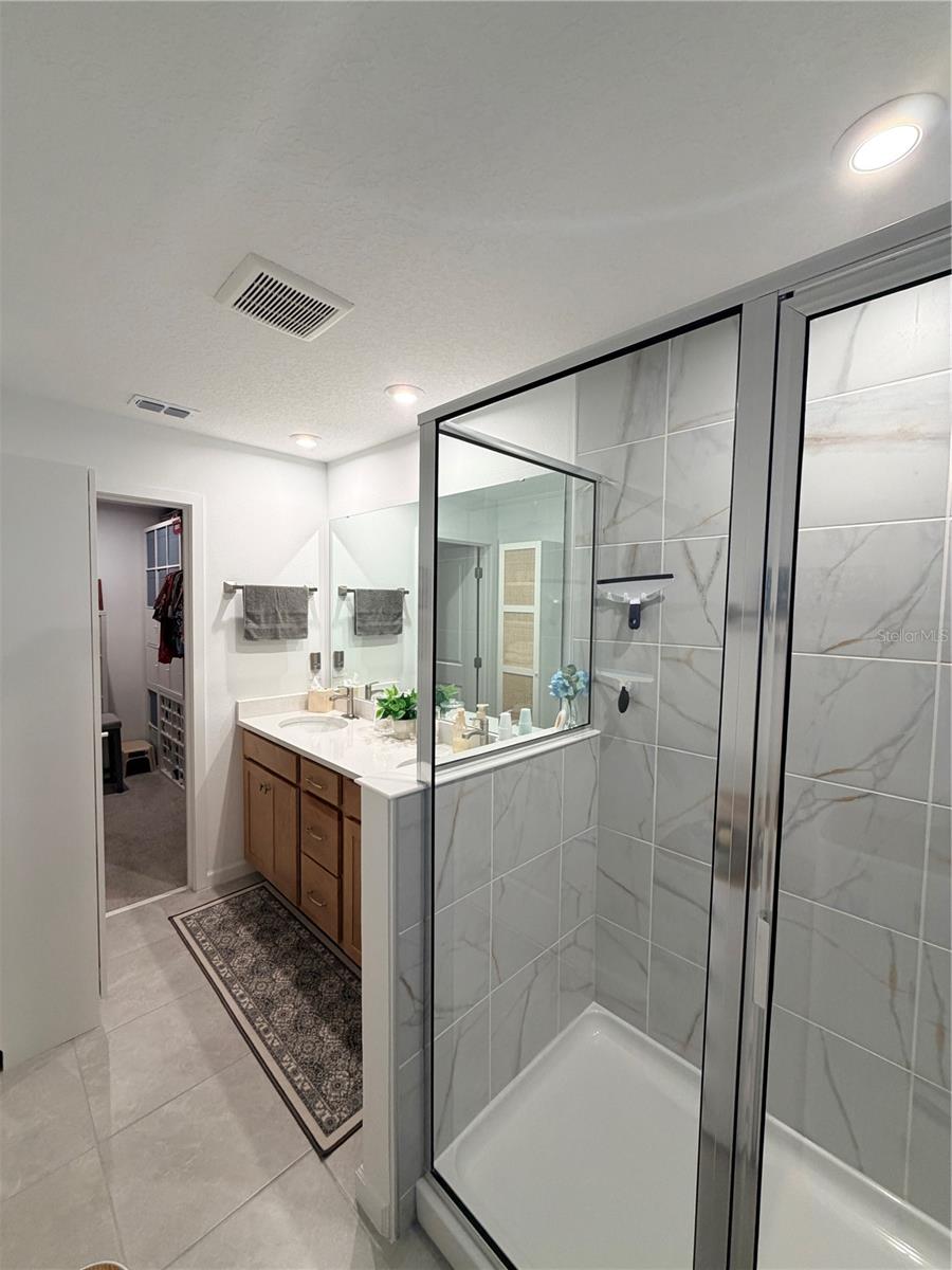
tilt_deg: -2.9
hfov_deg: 85.7
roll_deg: -0.6
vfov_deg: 102.1
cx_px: 476
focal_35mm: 14
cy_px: 635
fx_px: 513
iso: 160
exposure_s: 1/120
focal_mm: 2.22
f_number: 2.2
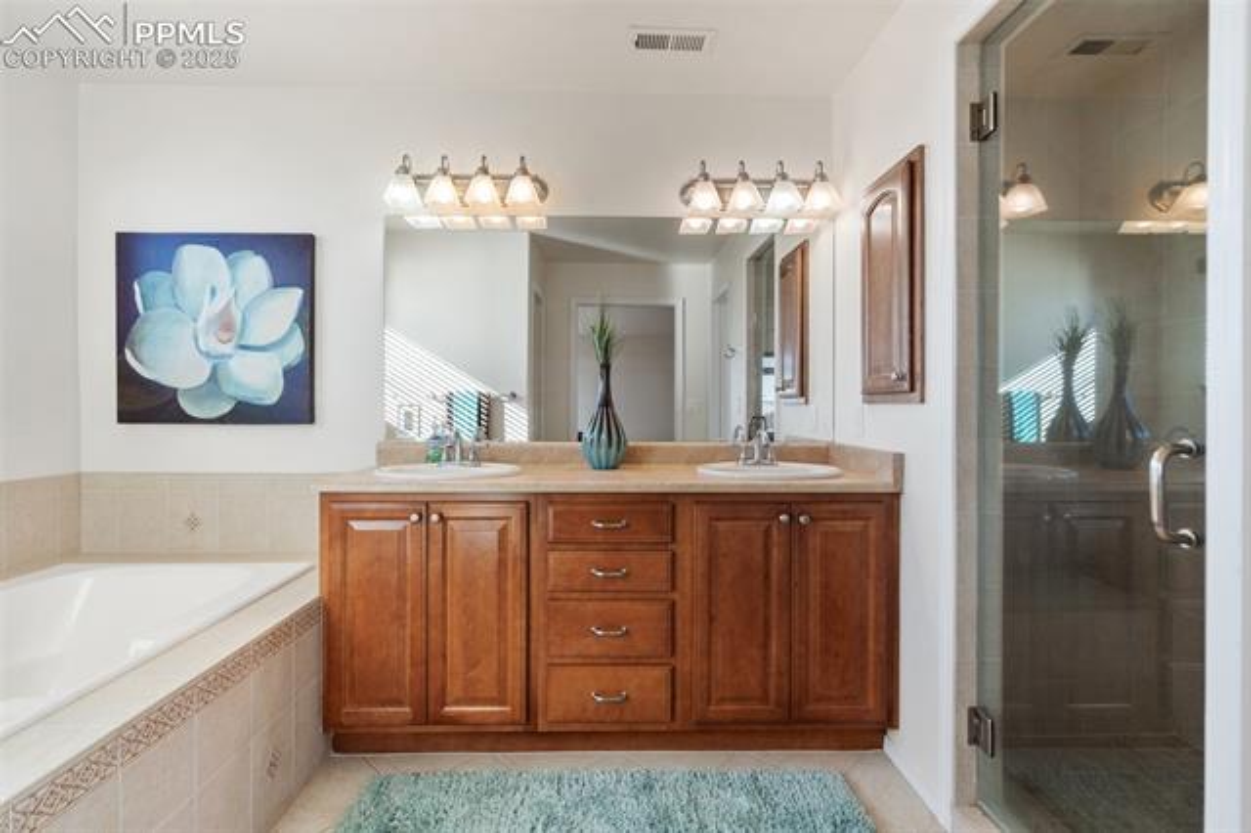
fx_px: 556
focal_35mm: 16
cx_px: 626
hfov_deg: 96.8
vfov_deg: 73.7
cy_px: 416
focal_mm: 16
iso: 200
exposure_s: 1/30
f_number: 5.6
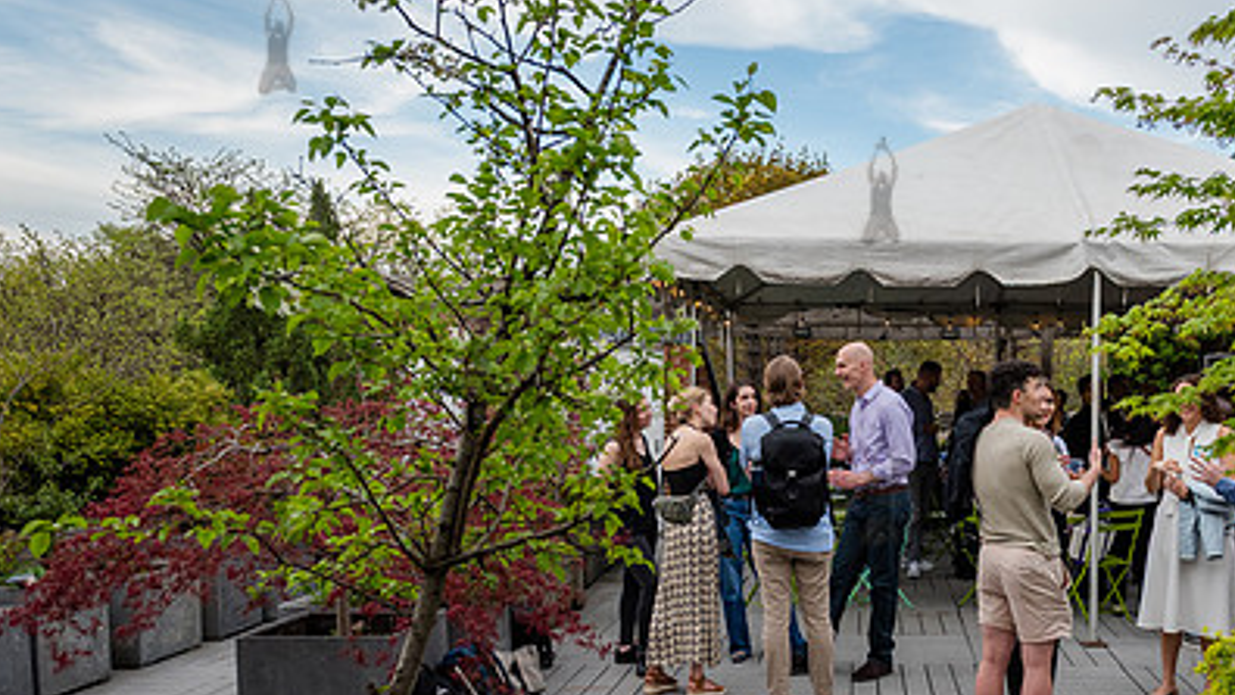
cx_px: 879
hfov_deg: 52.3
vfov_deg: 31.6
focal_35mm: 37
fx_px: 1212
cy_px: 491
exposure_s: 1/1000
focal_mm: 24
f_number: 4.5
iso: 1000
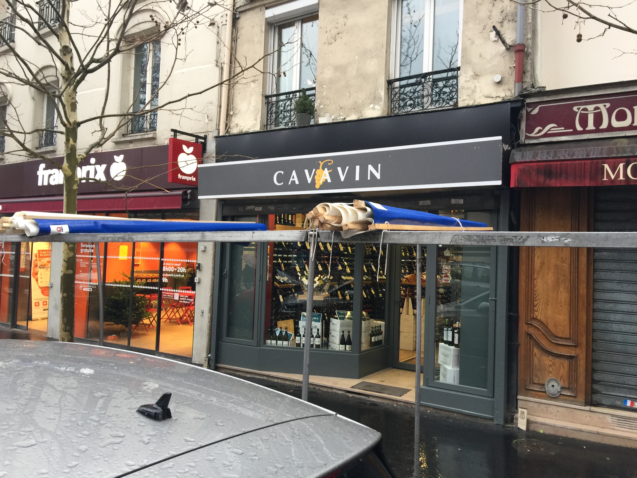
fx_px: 534
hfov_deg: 61.7
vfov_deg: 48.2
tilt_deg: +2.1
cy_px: 239
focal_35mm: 29
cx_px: 318
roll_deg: -2.8
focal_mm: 4.15
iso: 32
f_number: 2.2
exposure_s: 1/33
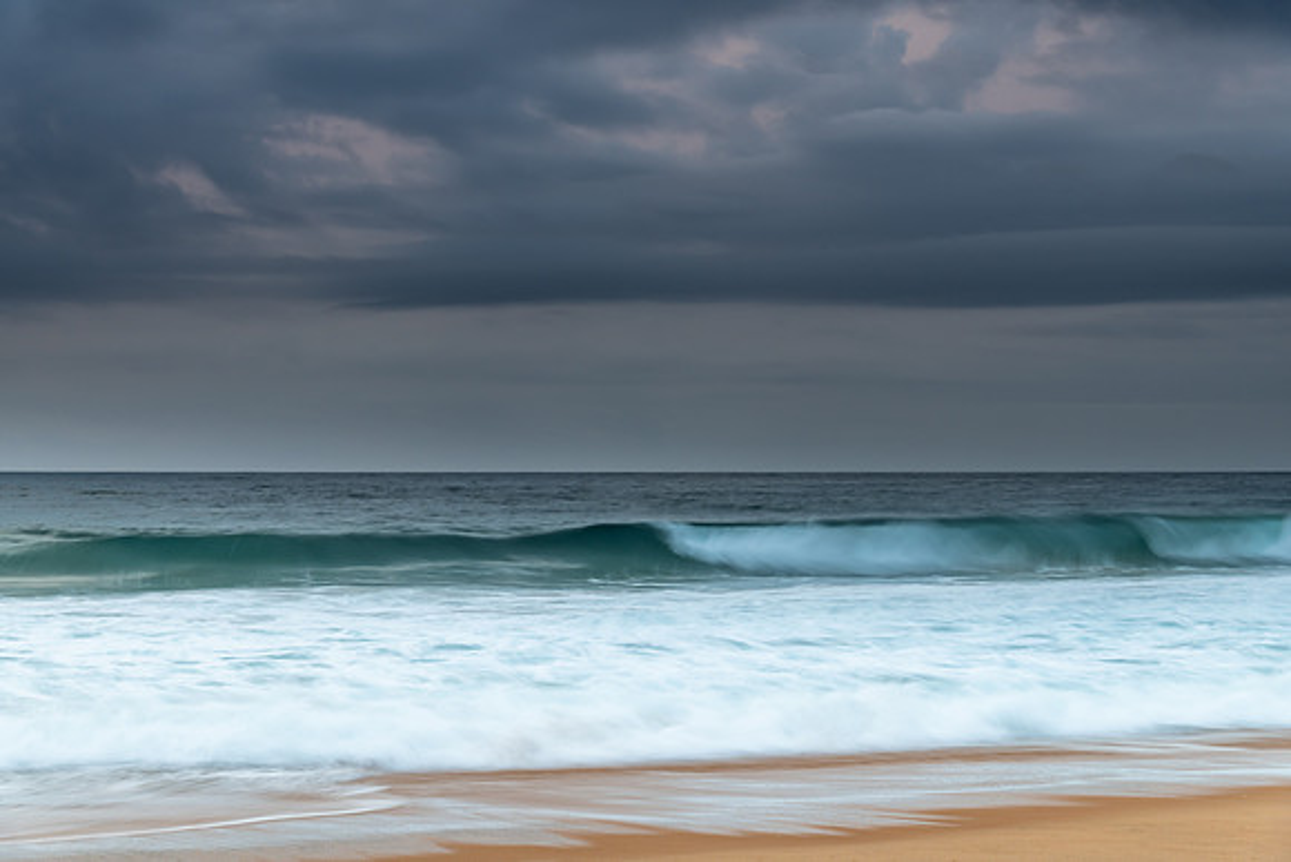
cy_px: 431
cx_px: 646
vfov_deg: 22.5
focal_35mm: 60
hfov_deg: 33.2
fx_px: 2162
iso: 200
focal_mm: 58
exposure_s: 1/1.25
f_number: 5.6
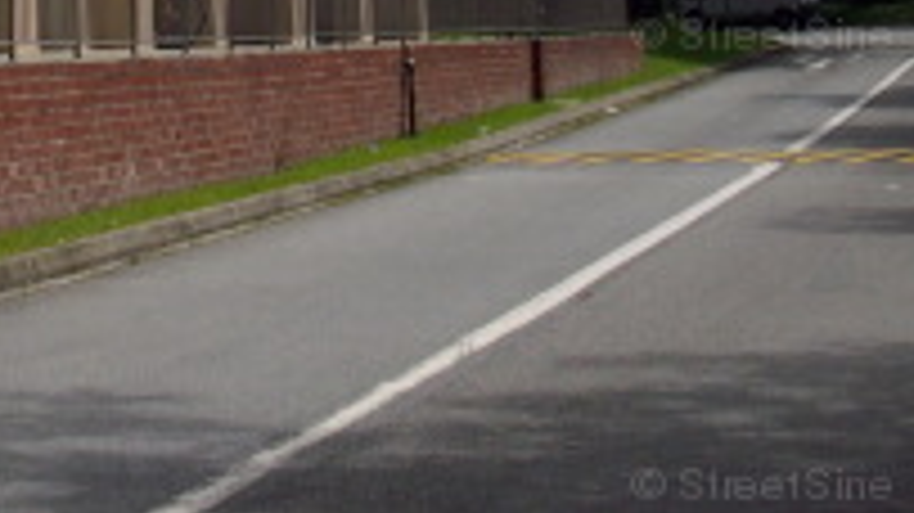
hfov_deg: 19.2
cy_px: -410
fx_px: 2641
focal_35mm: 109
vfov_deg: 10.4
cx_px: 68
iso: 80
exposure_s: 1/500
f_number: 5.6
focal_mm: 6.2
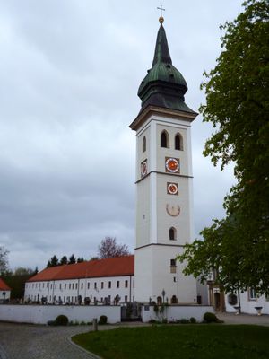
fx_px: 373
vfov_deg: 51.4
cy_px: 180
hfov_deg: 39.7
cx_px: 134
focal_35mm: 36
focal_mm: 6.4
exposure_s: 1/400
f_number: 3.5
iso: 100
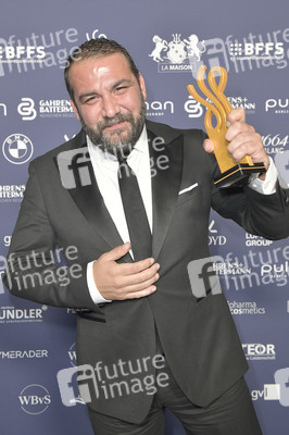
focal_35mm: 38
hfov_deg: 35.0
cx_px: 144
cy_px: 218
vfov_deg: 50.7
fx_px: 458
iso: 2000
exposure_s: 1/250
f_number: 6.3
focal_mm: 38
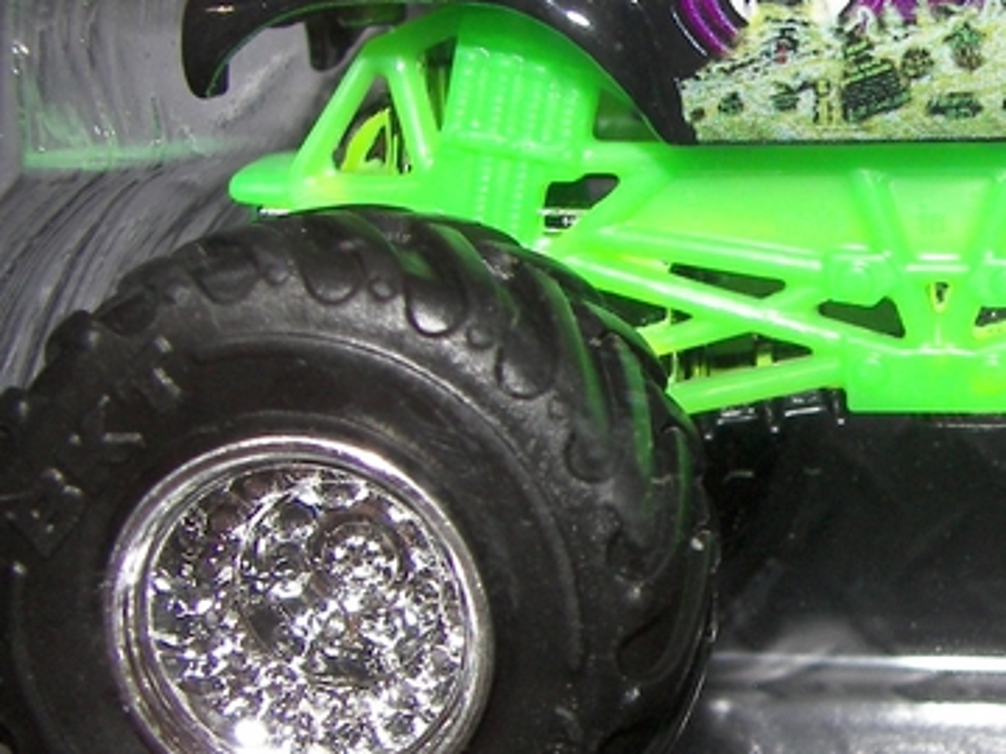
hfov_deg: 23.4
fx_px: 2325
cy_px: 427
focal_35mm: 80
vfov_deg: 18.4
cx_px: 1003
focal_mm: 6
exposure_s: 1/30
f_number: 2.8
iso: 100
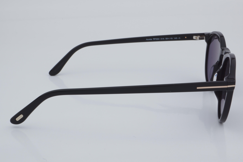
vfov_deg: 18.2
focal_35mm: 75
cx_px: 122
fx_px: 506
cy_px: 81
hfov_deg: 27.0
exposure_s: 1/4
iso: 100
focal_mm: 50
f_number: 32
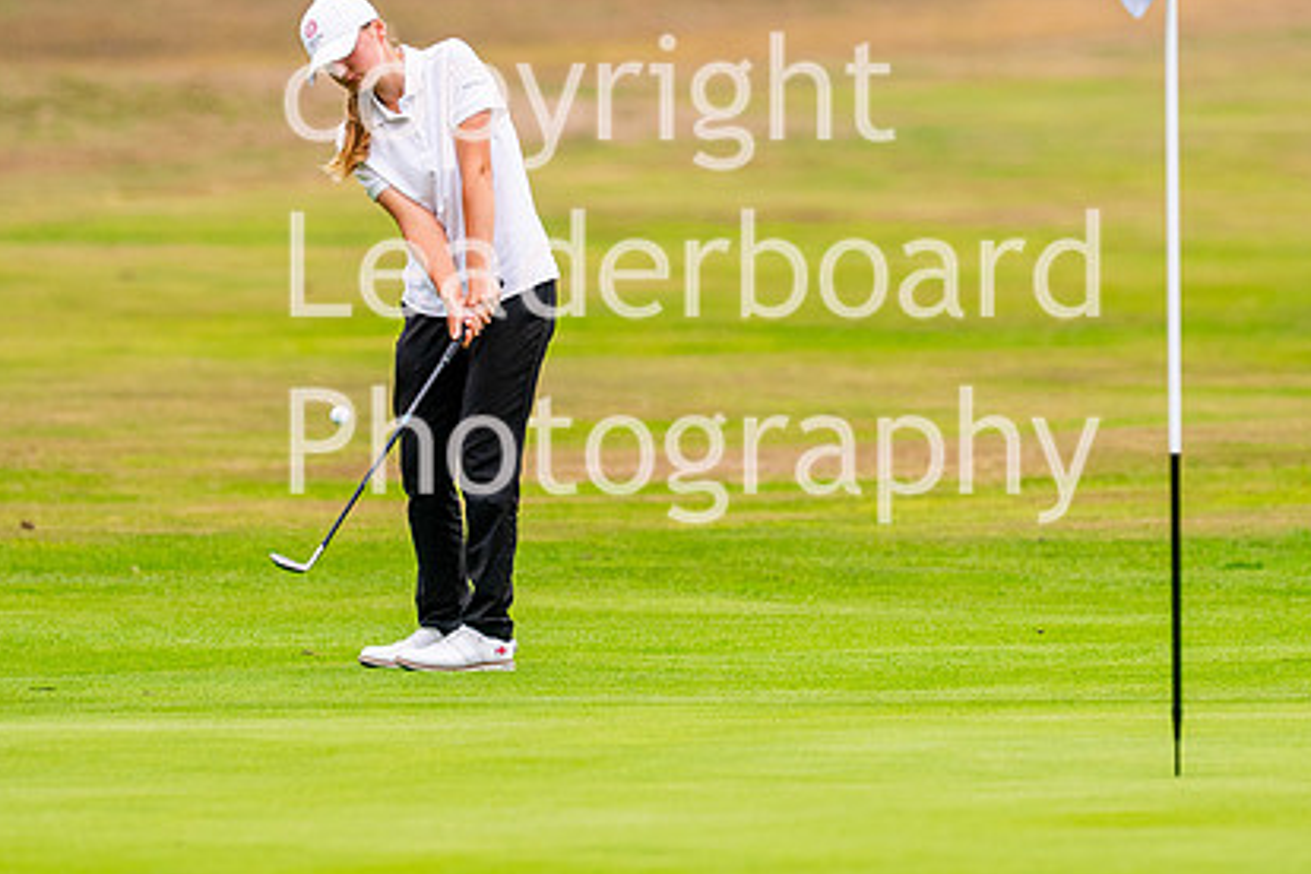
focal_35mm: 630
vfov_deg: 2.2
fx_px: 22941
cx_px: 700
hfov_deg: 3.3
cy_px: 294
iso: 400
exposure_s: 1/640
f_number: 5
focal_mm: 300
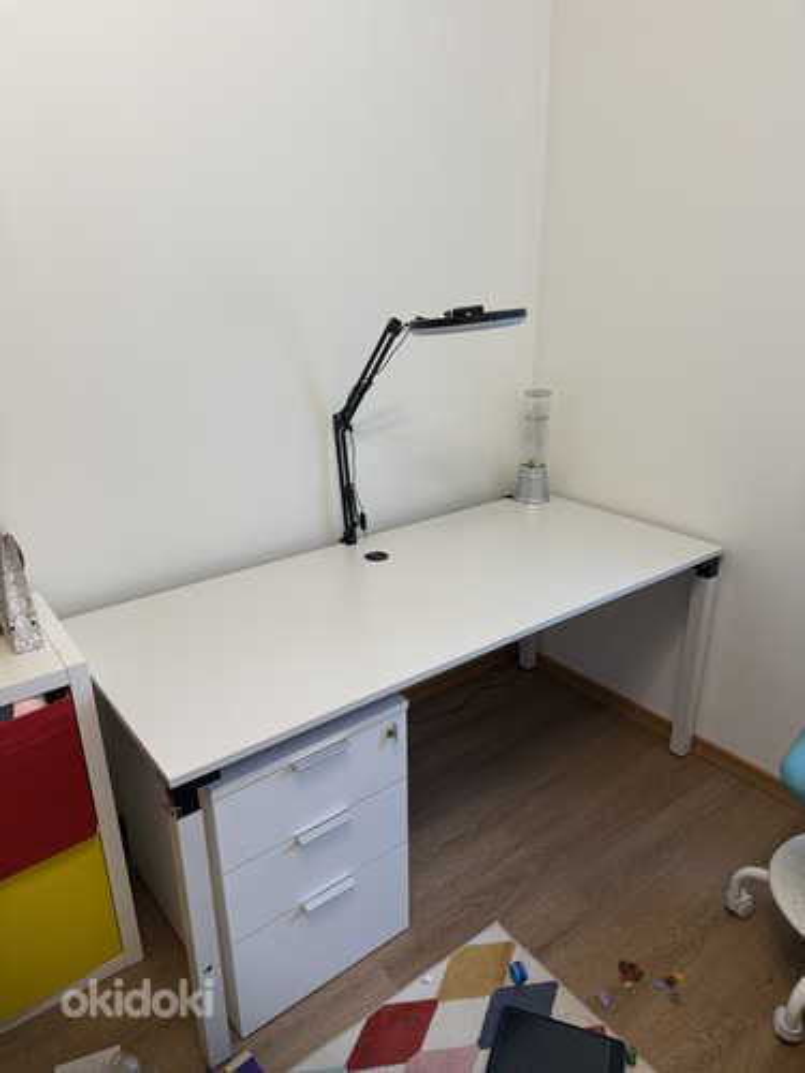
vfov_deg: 71.6
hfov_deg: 56.8
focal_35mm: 24
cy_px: 536
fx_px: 744
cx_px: 402
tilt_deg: -20.7
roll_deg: -0.7
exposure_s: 1/100
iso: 200
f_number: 1.78
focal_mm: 6.76
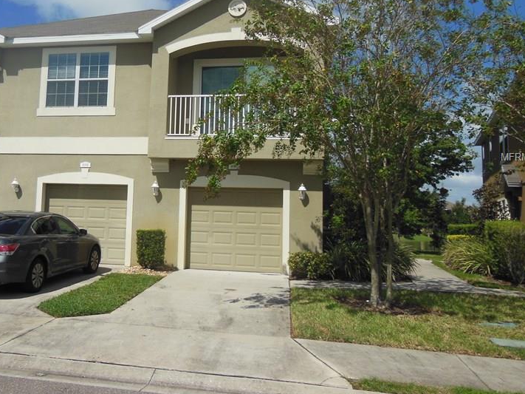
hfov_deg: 50.3
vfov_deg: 39.5
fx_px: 546
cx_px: 168
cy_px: 157
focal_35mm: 36
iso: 125
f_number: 7
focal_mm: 4.5
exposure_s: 1/500
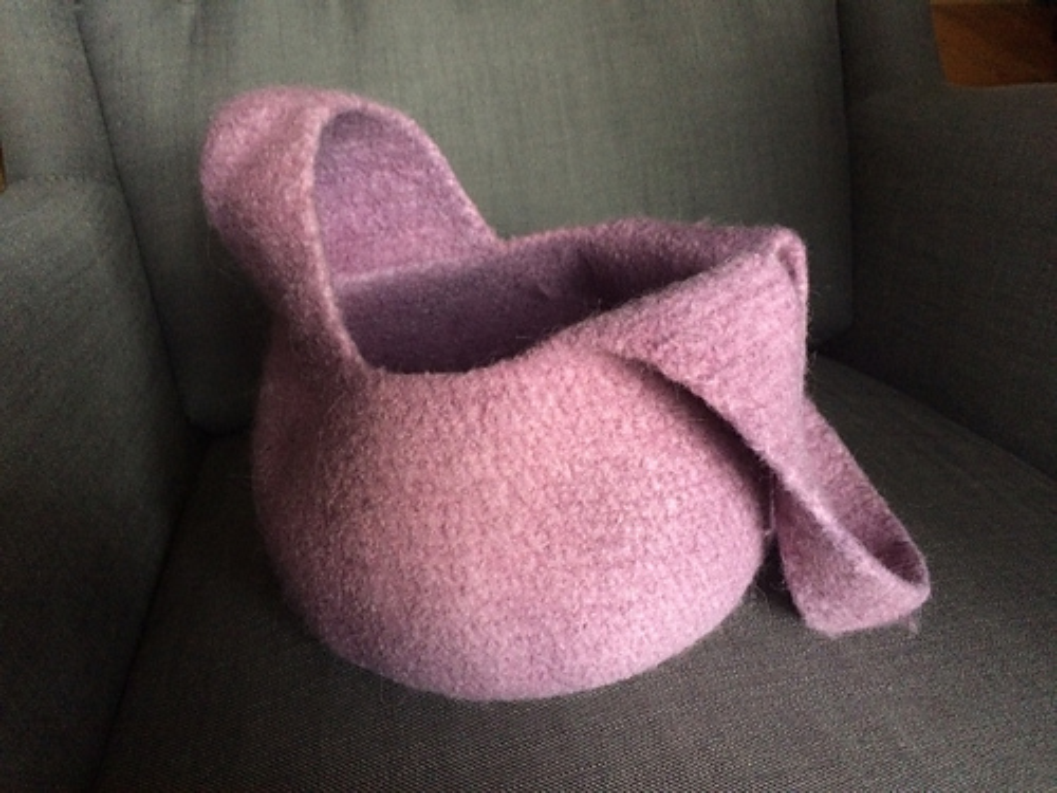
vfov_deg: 48.2
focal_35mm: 29
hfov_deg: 61.7
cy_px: 396
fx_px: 886
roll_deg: +2.1
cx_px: 528
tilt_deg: -33.2
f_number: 2.2
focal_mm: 4.15
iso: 320
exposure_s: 1/17
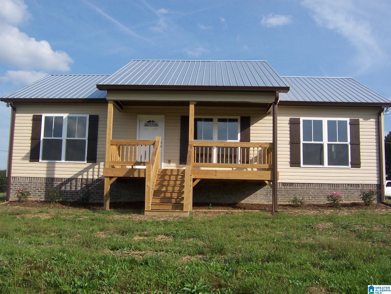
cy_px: 147
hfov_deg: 51.4
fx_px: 407
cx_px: 196
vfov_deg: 39.7
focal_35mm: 36
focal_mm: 5.6
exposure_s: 1/500
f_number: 5.6
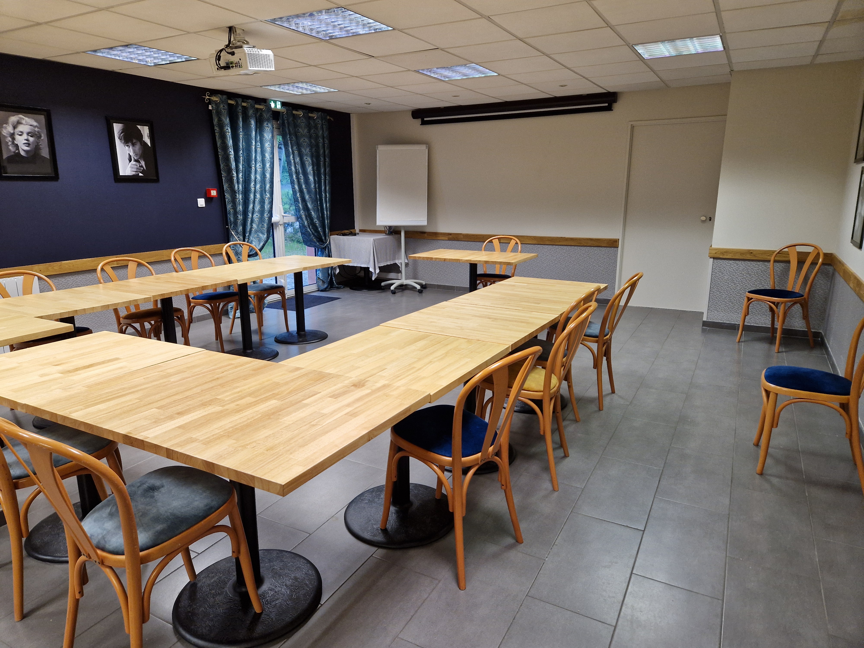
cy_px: 324
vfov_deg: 58.9
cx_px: 432
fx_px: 574
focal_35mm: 23
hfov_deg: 73.9
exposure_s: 1/100
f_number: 1.8
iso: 250
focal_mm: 5.4
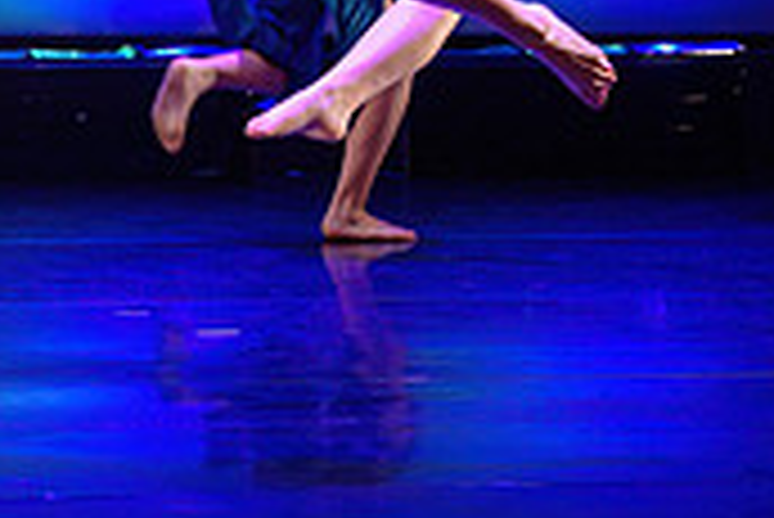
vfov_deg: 4.1
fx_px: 7230
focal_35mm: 336
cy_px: -265
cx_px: -95
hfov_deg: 6.1
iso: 1600
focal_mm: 90
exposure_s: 1/320
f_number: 2.8
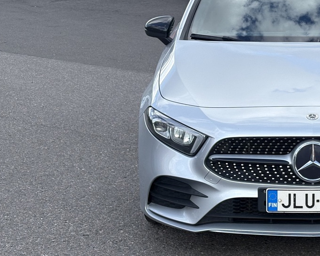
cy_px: 145
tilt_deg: -11.9
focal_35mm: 107
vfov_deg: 14.4
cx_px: 316
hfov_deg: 17.6
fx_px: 1013
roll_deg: +0.6
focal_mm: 5.96
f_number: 1.6
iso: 32
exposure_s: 1/1312
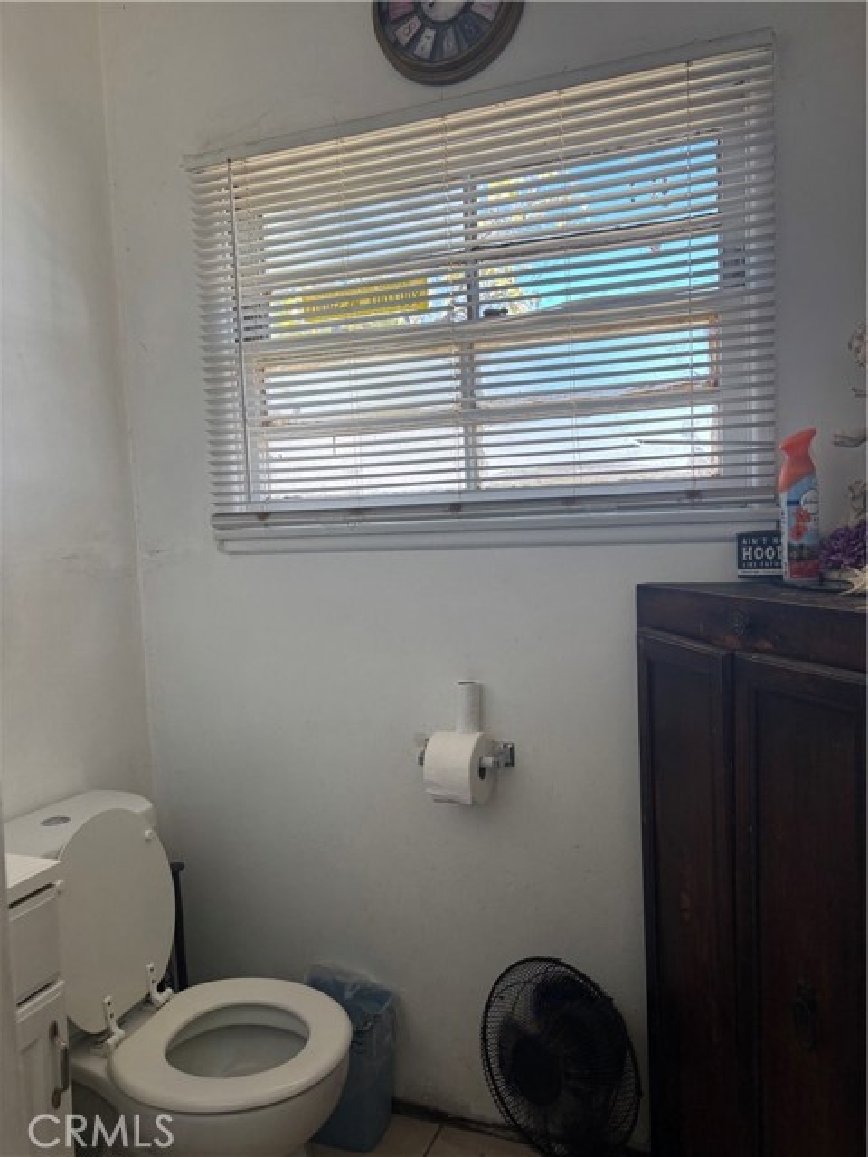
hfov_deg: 53.1
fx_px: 869
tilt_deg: -3.4
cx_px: 434
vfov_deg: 67.3
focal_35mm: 26
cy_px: 578
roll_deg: +1.9
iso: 40
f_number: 1.6
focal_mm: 5.96
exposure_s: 1/126
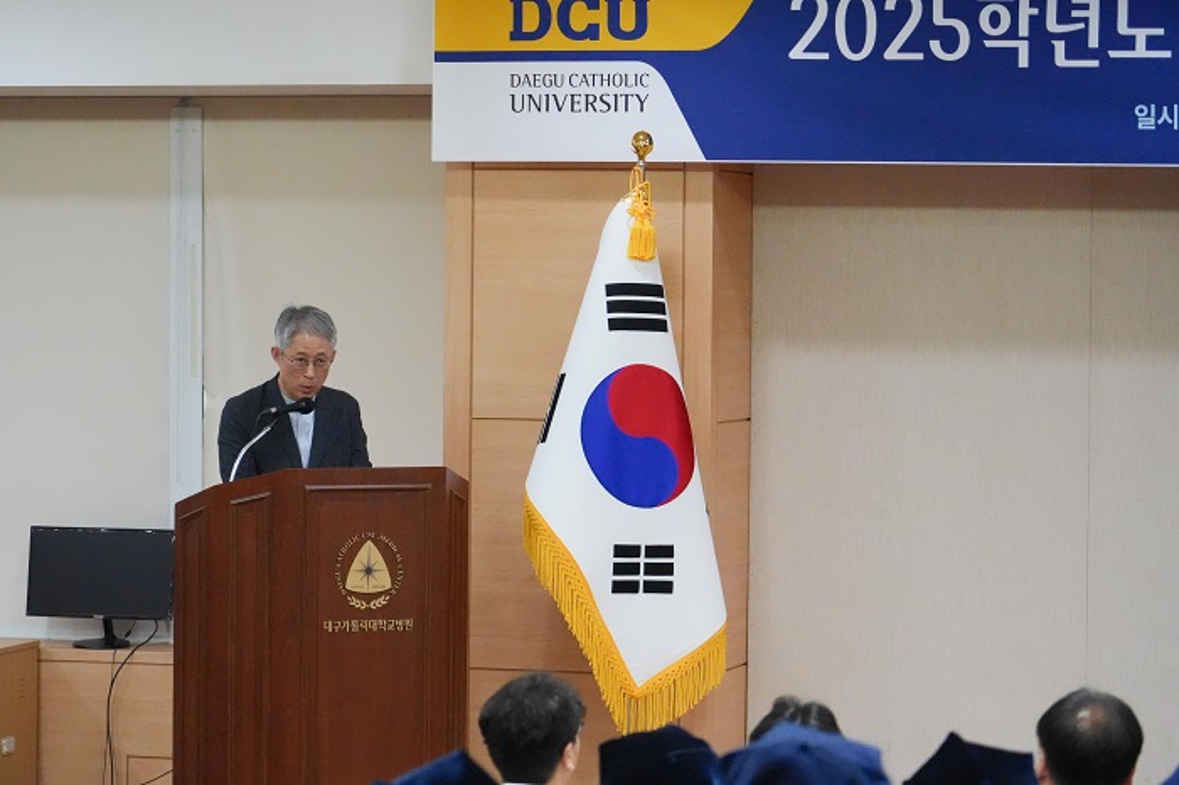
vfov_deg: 13.2
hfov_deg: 19.6
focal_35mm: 104
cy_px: 392
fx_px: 3404
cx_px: 590
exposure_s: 1/800
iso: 12800
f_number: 4
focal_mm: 104
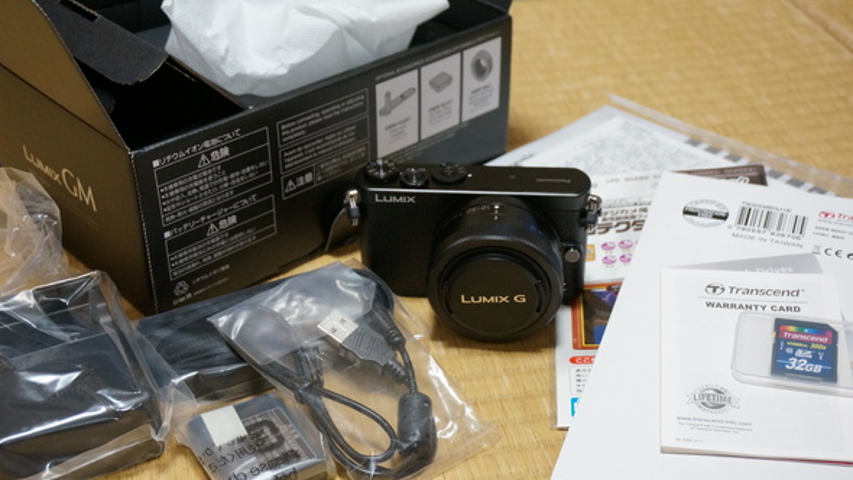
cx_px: 424
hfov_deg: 41.7
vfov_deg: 24.1
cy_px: 287
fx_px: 1120
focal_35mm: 50
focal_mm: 31
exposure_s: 1/60
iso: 2000
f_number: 5
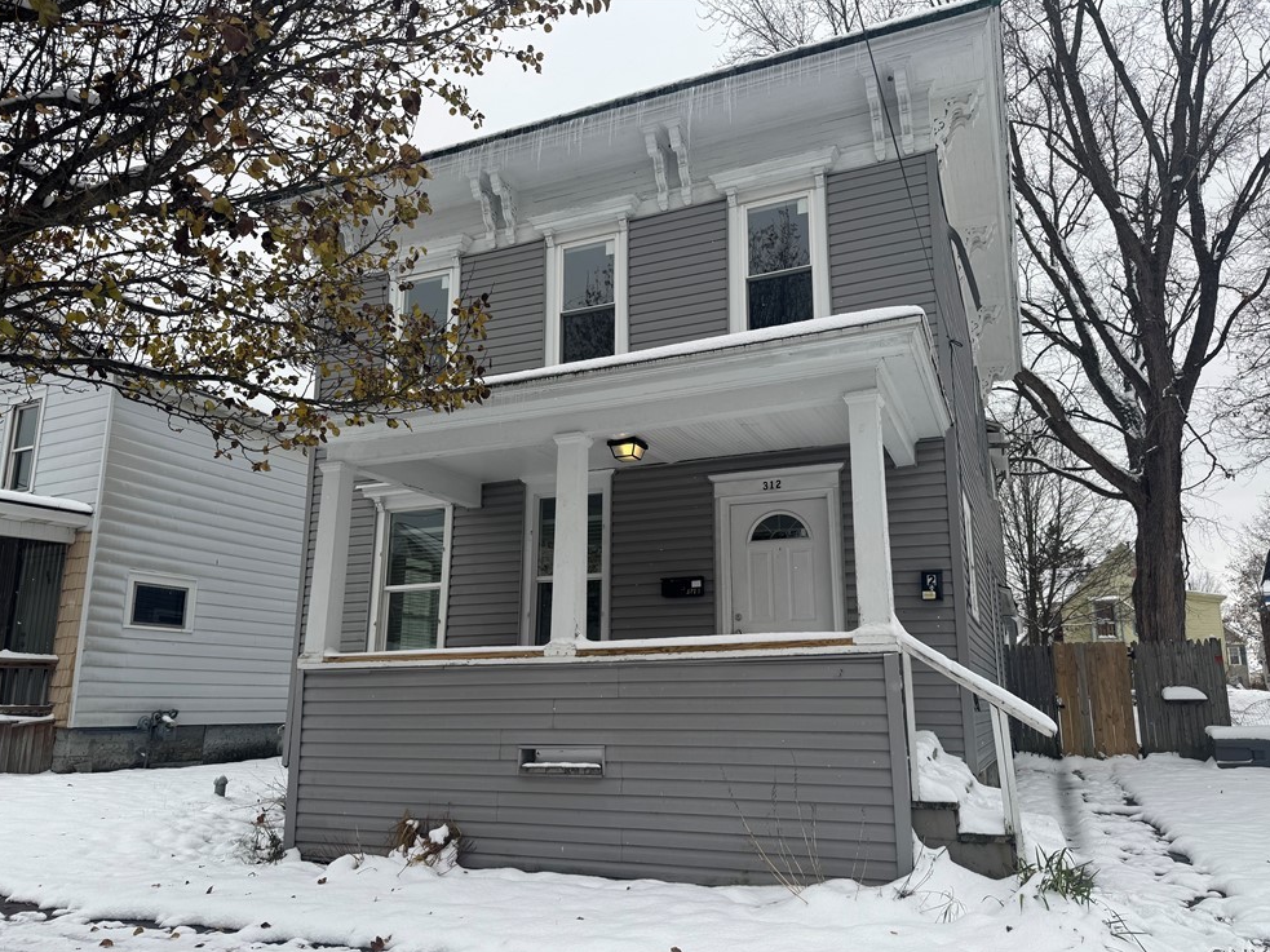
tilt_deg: +12.5
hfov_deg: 69.4
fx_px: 917
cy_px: 491
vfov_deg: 54.9
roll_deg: +0.1
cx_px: 636
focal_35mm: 25
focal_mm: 6.76
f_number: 1.78
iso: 80
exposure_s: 1/609
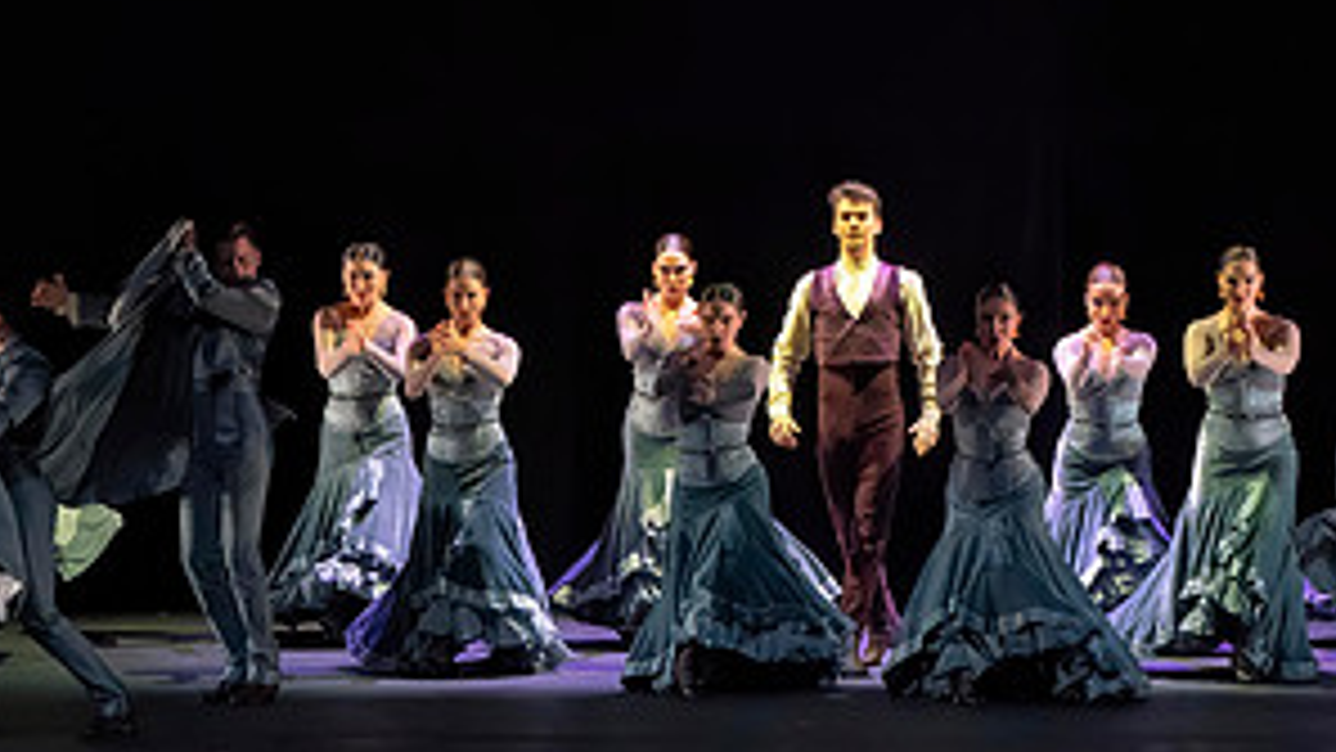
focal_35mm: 285
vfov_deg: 4.3
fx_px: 10095
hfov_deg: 7.6
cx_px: 598
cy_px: 293
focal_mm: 137
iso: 10000
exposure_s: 1/400
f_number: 5.6
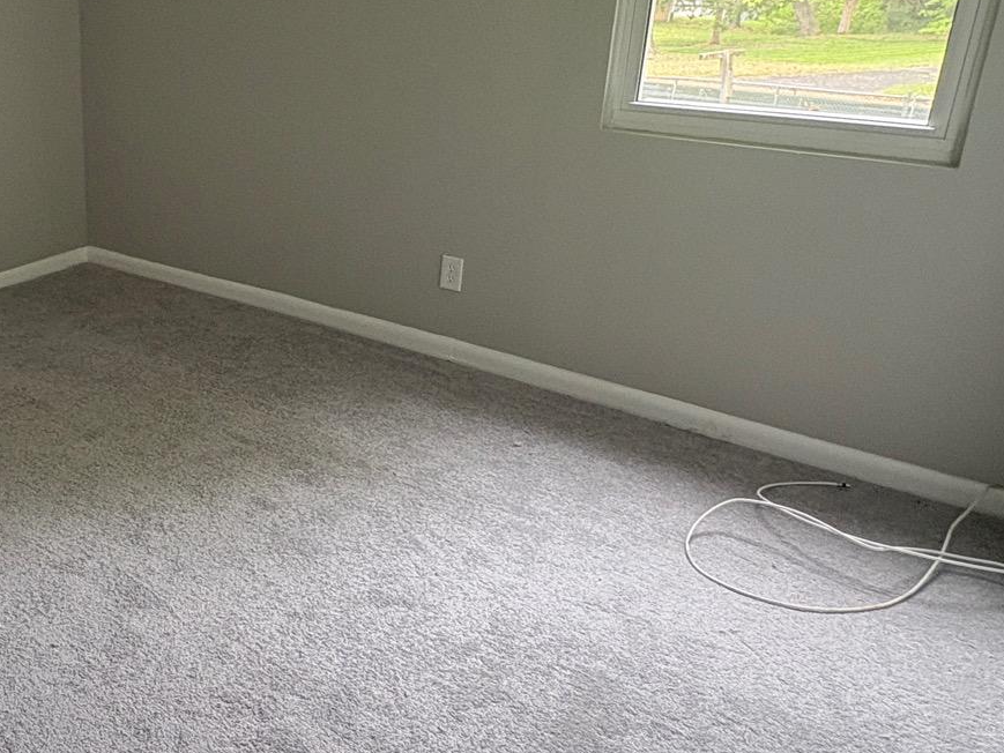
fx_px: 957
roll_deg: +0.2
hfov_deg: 51.4
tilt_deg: -18.2
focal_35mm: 33
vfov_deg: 42.6
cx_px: 180
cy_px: 279
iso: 200
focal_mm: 2.22
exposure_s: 1/60
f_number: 2.2
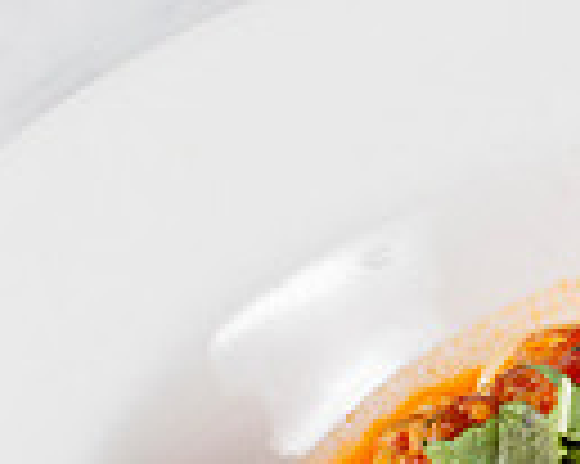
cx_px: 804
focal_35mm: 314
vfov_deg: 4.9
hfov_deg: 6.1
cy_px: 705
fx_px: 5386
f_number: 13
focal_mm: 50
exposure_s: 1/250
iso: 200
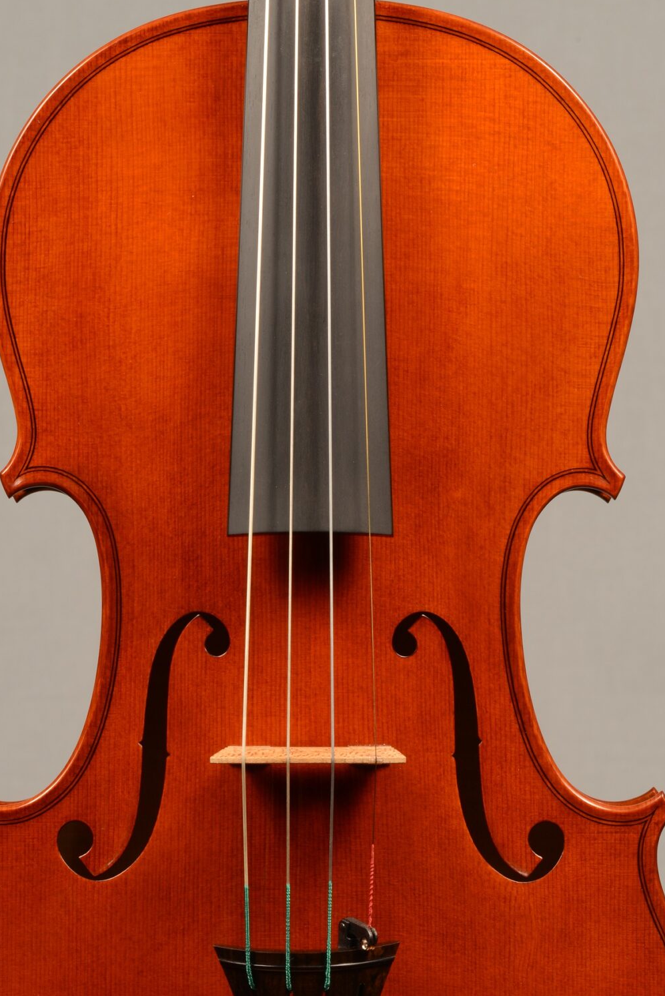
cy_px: 687
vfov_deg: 11.4
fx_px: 4981
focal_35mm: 180
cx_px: 310
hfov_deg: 7.6
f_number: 22
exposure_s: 1.3
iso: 100
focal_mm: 105
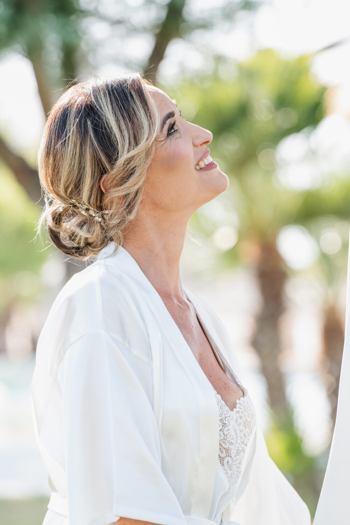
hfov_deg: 6.9
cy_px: 262
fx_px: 2916
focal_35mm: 200
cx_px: 175
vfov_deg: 10.3
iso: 320
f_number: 5
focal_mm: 200
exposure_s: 1/200
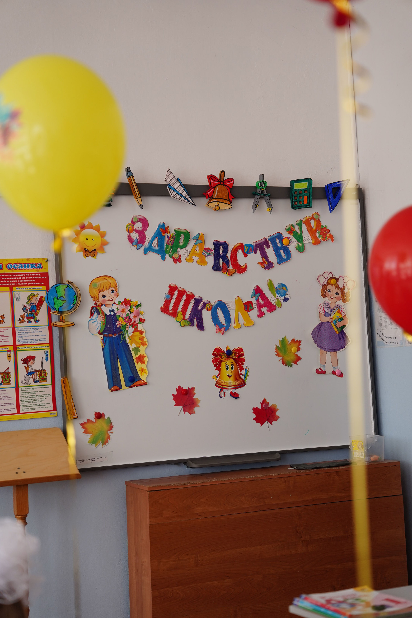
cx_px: 206
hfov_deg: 19.5
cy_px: 309
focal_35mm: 70
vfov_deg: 28.8
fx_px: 1202
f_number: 2.8
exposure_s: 1/320
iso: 250
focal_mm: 70
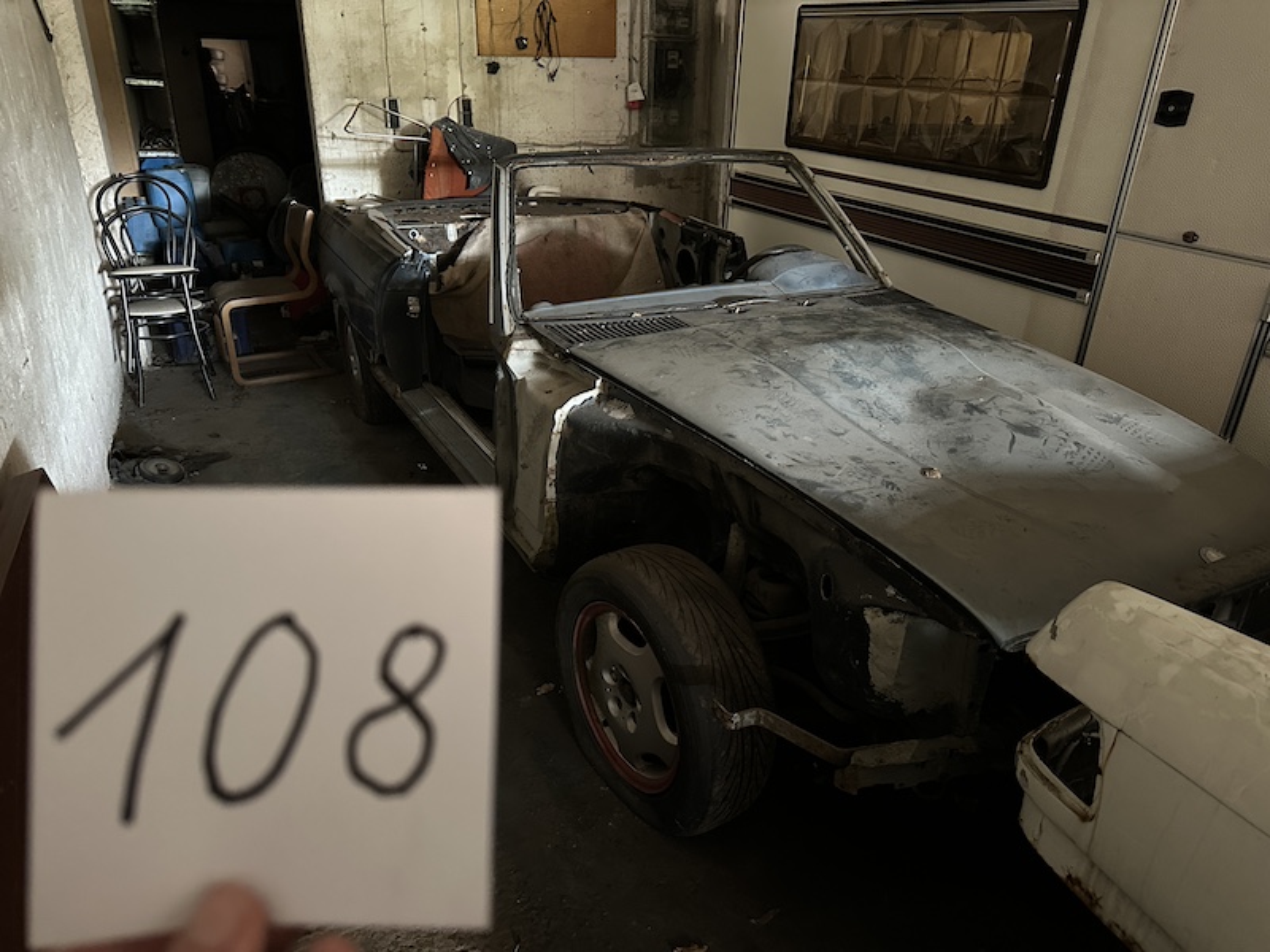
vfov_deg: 56.8
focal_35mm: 24
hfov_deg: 71.6
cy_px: 476
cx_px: 635
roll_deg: -0.4
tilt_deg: -23.2
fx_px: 881
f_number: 1.78
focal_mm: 6.86
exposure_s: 1/30
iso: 1250
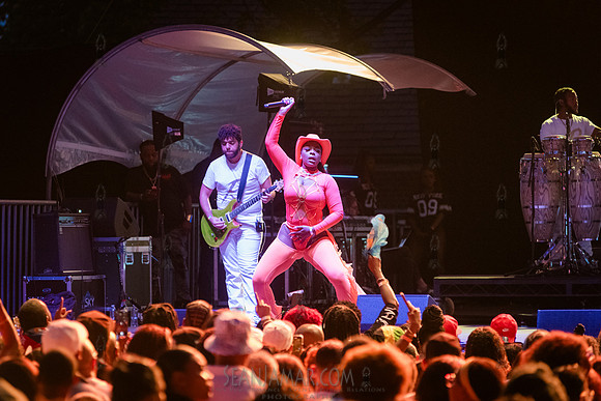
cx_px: 299
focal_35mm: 202
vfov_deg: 6.8
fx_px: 3378
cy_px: 200
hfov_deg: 10.2
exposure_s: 1/400
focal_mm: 200
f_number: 4
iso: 6400
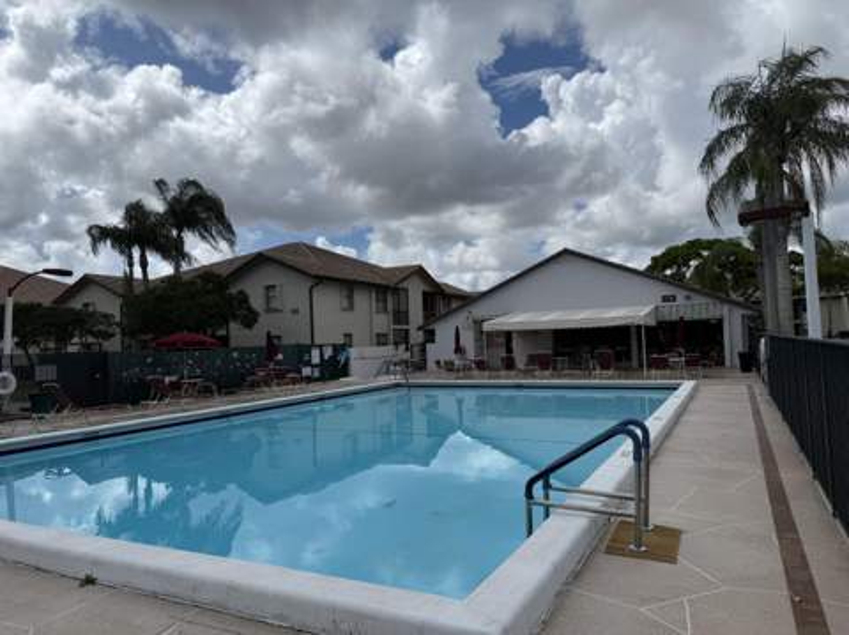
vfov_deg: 56.7
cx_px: 424
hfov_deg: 71.7
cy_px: 318
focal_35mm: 24
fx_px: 588
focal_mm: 6.76
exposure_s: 1/11905
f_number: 1.78
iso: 80
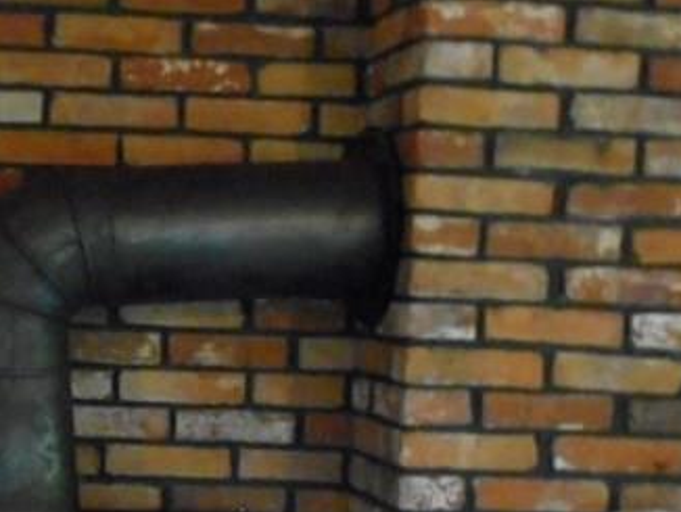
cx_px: 98
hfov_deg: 21.2
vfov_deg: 16.1
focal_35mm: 91
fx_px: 1792
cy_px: 433
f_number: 4
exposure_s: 1/4
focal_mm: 5.2
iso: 800
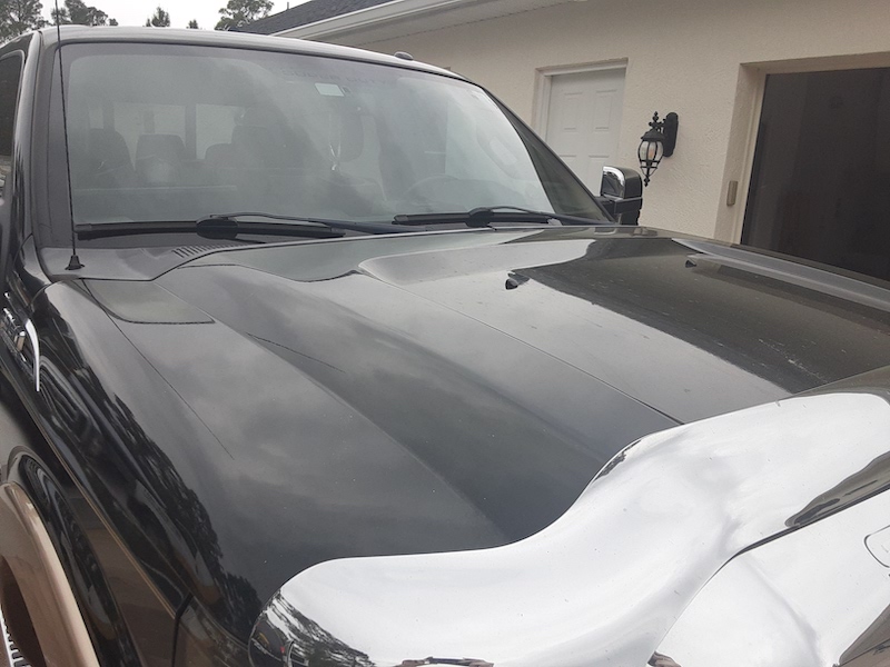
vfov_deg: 51.4
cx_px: 445
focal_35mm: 27
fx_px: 694
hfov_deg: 65.3
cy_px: 334
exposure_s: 1/621
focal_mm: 2.91
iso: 40
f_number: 1.9
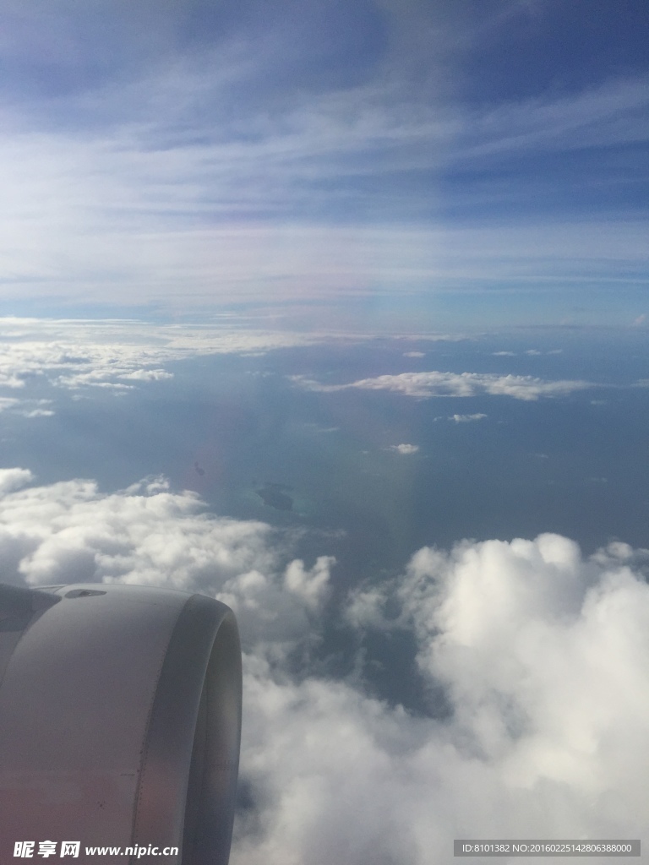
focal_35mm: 29
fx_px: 725
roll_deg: -2.9
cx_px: 324
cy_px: 432
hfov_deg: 48.2
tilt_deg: -10.0
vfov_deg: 61.7
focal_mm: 4.15
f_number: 2.2
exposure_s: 1/7937
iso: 32
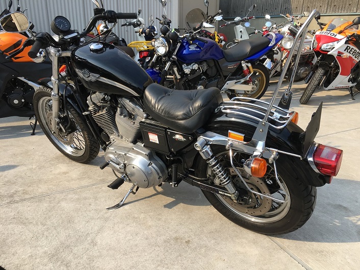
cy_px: 135
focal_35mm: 29
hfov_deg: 61.7
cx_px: 180
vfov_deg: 48.2
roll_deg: -0.9
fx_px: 301
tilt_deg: -19.7
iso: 25
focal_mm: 4.15
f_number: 2.2
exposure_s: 1/587
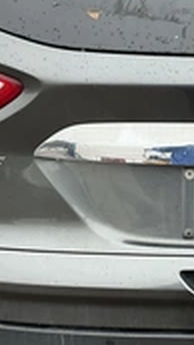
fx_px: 648
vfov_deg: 29.7
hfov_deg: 16.3
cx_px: 232
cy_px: 193
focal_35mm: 71
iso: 25
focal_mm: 3
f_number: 1.8
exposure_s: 1/122
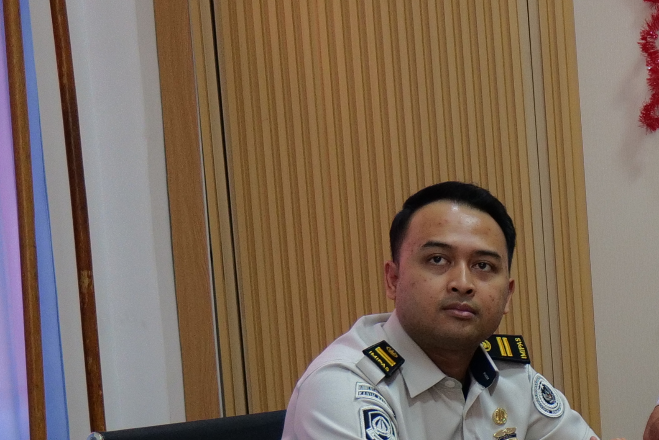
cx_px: 1078
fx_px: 2160
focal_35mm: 118
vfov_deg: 11.5
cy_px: 419
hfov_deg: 15.5
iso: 2000
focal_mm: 31
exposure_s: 1/60
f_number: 4.2
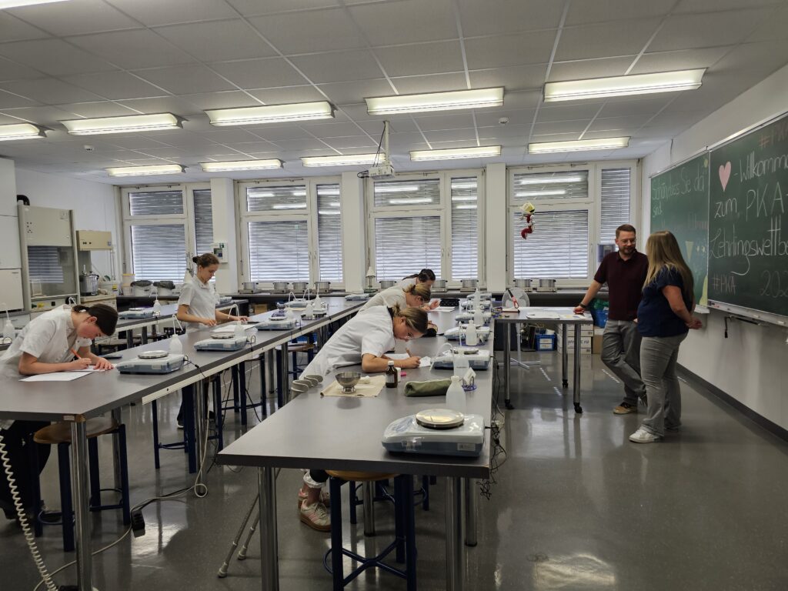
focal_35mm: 23
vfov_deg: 58.9
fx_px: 524
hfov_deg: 73.9
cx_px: 394
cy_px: 296
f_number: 1.7
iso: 100
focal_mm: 6.3
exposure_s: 1/100
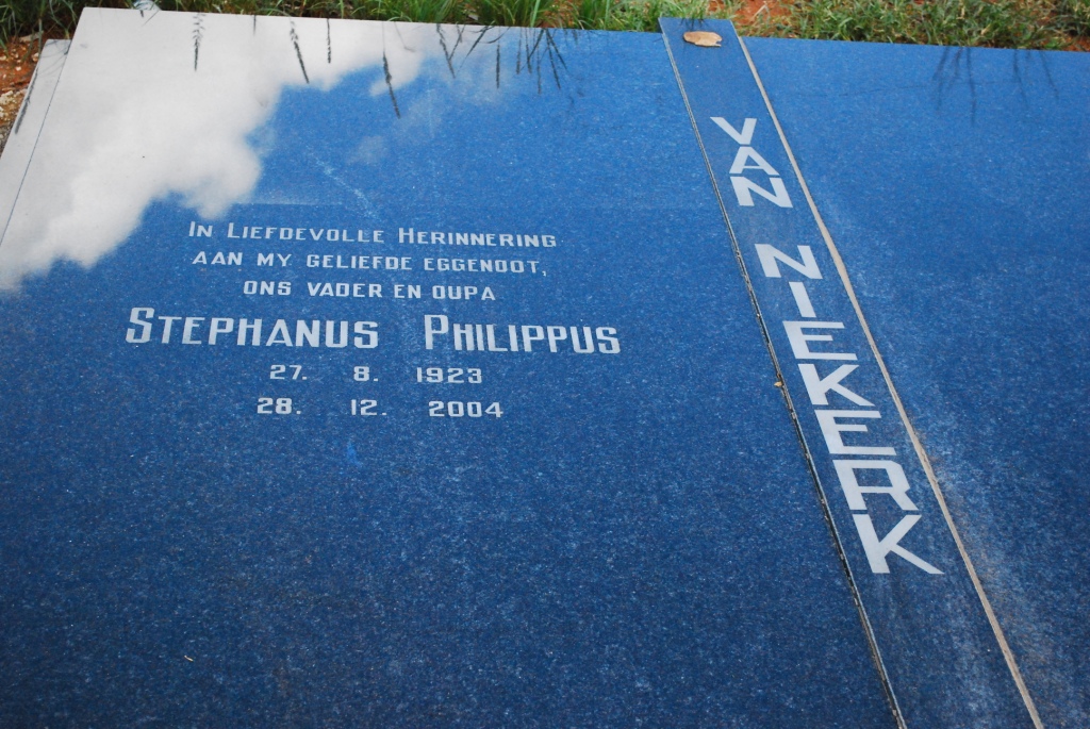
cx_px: 545
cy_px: 364
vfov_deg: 25.8
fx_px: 1591
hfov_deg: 37.8
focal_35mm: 52
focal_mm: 35
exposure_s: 1/2000
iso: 1600
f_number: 5.3
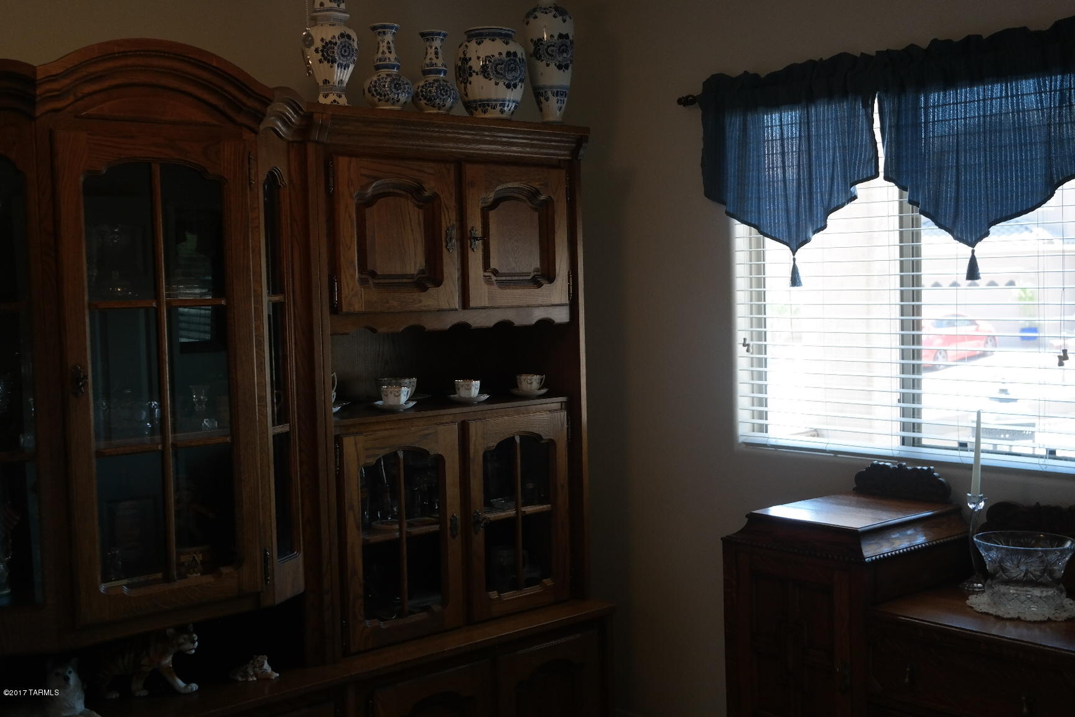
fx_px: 1284
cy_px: 358
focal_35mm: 43
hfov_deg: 45.4
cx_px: 538
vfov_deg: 31.2
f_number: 4
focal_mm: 28
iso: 400
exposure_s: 1/50
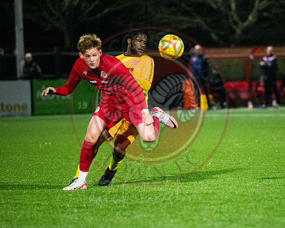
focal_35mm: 325
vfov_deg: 4.8
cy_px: 136
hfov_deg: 5.9
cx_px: 210
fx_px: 2742
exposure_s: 1/1000
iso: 8000
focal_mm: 195
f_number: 2.8
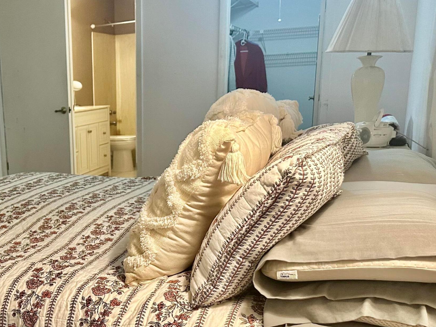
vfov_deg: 34.0
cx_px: 74
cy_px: 218
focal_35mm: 42
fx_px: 529
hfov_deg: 42.3
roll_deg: +2.4
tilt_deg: -14.4
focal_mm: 6.86
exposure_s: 1/60
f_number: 1.78
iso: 320
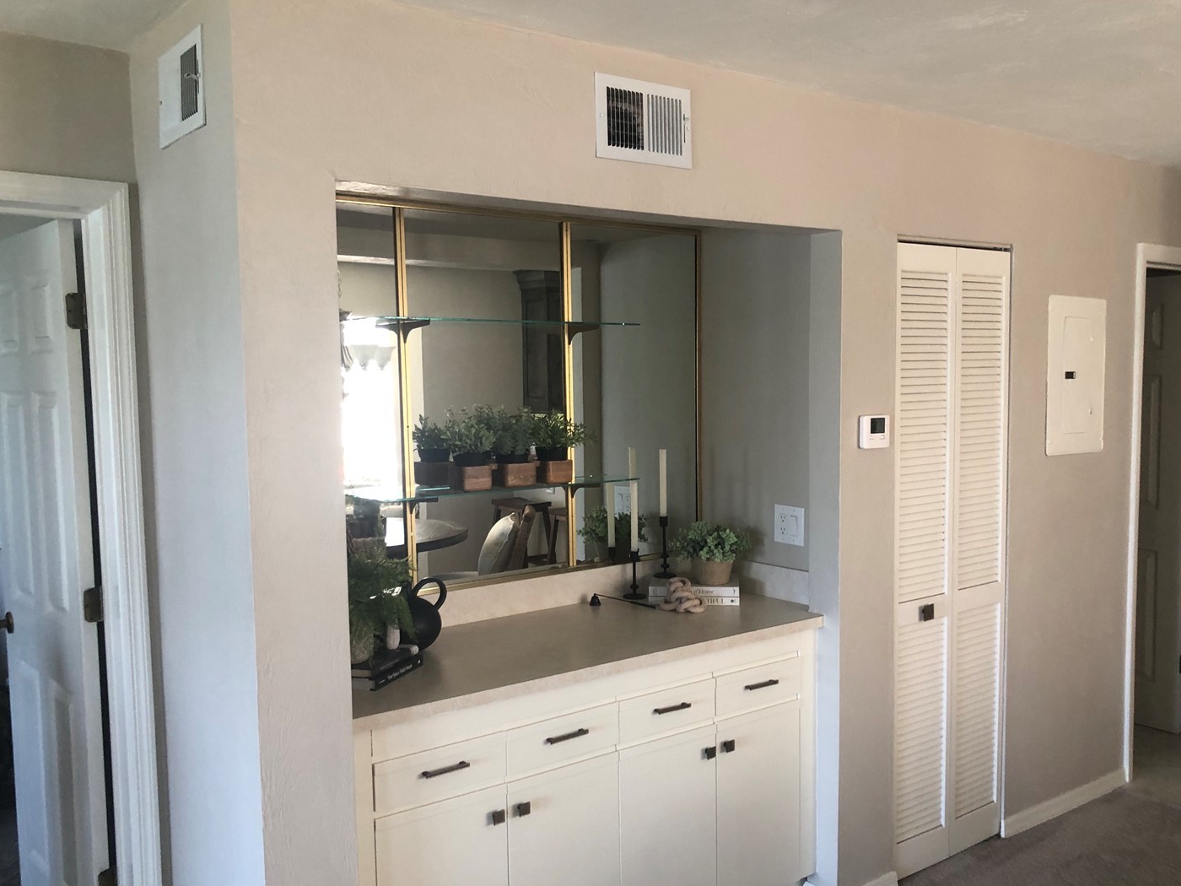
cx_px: 626
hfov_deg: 56.8
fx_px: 1092
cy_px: 492
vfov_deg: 44.1
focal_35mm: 32
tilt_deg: -6.7
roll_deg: -0.8
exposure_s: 1/17
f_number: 1.8
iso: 40
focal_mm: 3.99
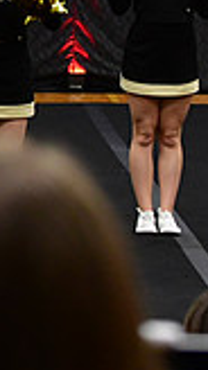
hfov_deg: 3.1
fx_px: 3822
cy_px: -44
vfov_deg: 5.5
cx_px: -430
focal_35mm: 389
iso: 4000
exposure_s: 1/500
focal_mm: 70
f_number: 4
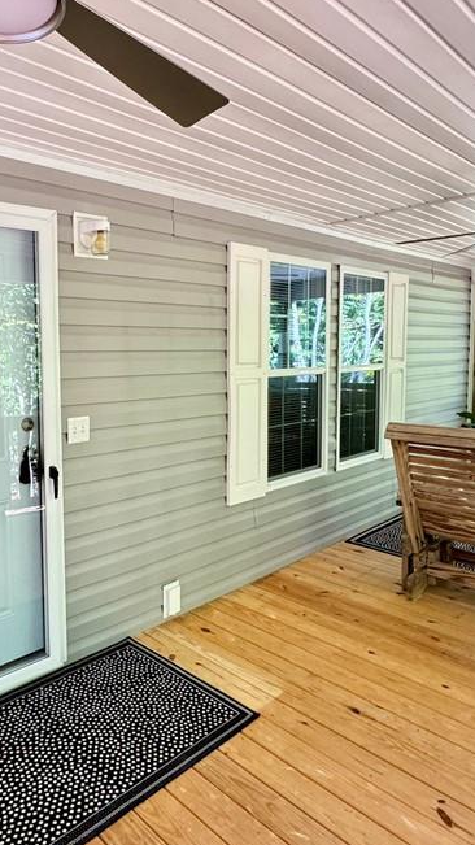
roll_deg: +0.9
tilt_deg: -4.9
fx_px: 538
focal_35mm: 24
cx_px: 97
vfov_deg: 76.2
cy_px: 387
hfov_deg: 45.4
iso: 320
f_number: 2.2
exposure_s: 1/99
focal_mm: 2.22
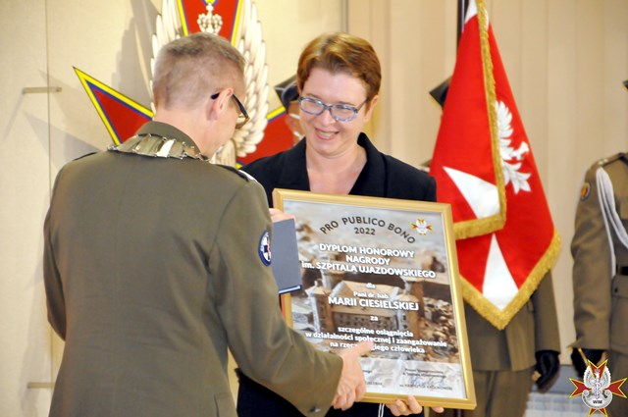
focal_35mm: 147
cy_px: 208
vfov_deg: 9.3
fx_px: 2561
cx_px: 314
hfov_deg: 14.0
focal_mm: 98
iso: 2500
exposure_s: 1/60
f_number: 5.6
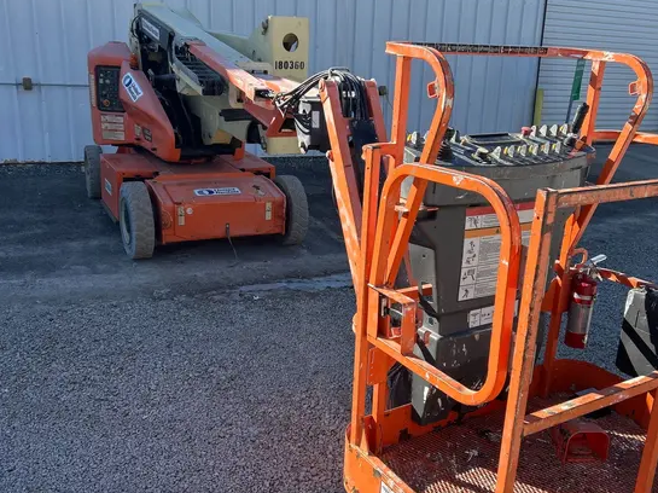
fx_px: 665
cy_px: 282
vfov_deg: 40.6
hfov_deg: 52.7
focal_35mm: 35
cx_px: 330
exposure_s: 1/1751
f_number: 1.5
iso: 50
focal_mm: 5.7
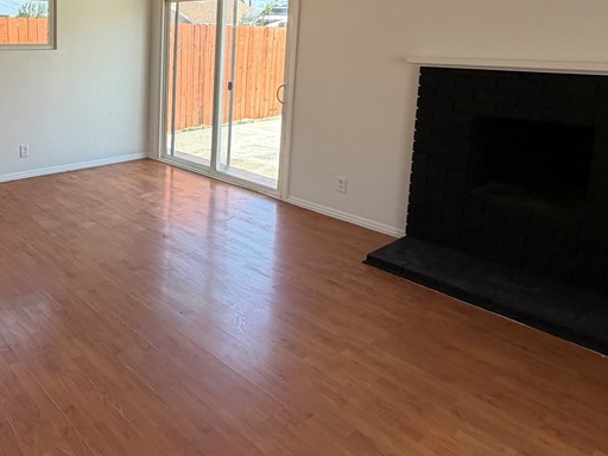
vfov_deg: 47.2
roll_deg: +0.5
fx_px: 492
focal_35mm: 28
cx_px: 91
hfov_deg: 56.9
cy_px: 95
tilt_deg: -4.2
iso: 64
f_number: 2.2
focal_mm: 2.22
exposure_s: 1/121
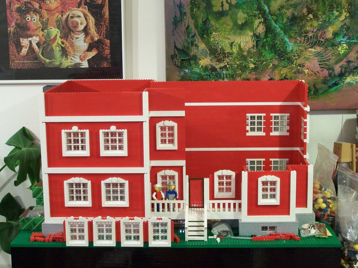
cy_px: 134
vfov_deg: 22.9
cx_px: 179
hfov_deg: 30.3
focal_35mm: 64
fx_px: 662
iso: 80
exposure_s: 1/2
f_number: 3.2
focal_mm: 10.7
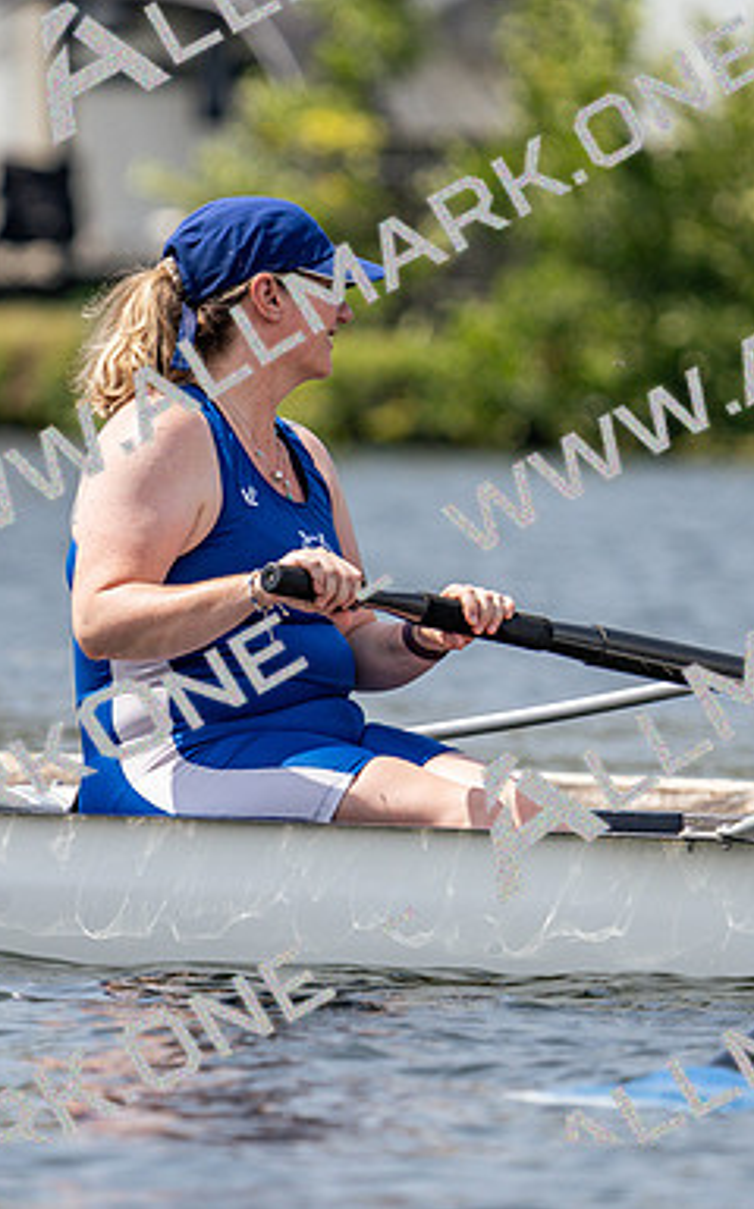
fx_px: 19500
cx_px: 214
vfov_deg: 3.6
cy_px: 604
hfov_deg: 2.2
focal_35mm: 592
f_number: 6.3
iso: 200
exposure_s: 1/1600
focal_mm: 385
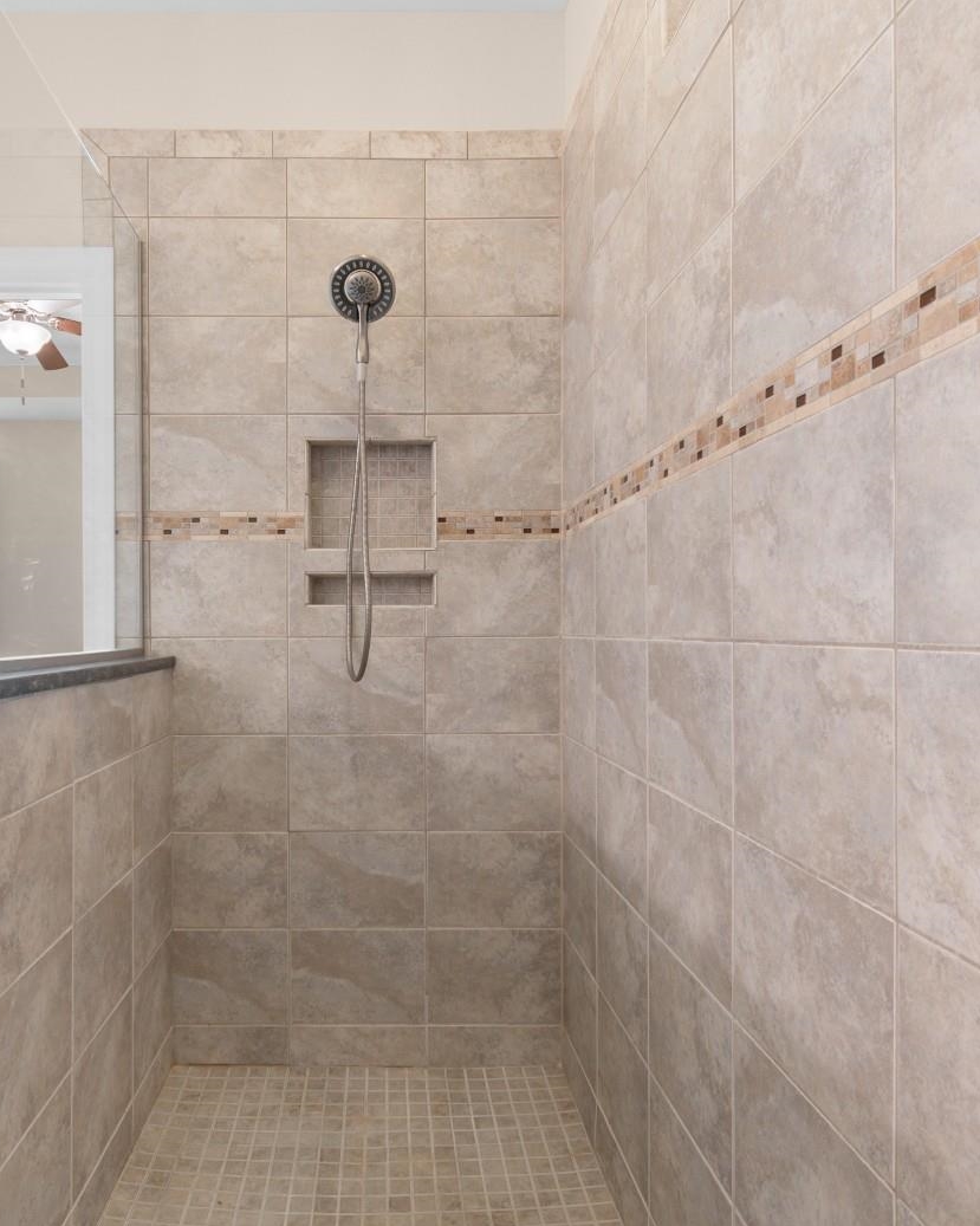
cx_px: 371
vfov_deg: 75.0
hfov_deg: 62.3
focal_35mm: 22
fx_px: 798
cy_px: 599
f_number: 4.5
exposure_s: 1
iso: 100
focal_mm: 10
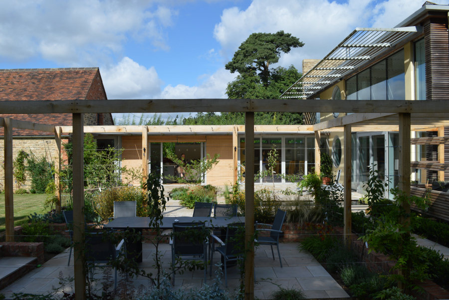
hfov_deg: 67.4
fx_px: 337
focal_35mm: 27
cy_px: 150
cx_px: 224
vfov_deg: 47.9
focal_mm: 18
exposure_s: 1/200
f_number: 7.1
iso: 100
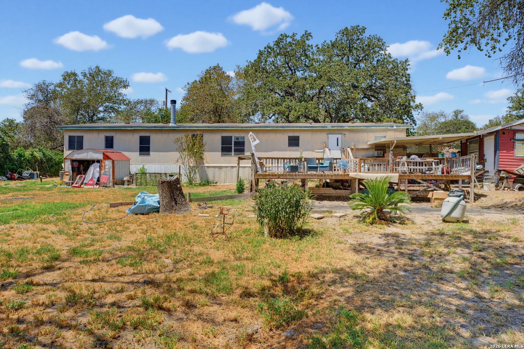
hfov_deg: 73.7
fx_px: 349
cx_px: 262
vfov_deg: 53.1
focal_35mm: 24
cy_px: 174
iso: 100
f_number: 9
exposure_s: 1/50
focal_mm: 24
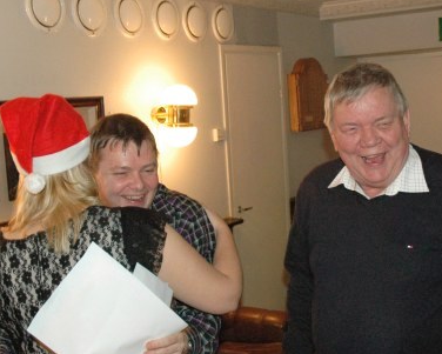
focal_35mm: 54
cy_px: 178
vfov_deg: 28.1
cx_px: 221
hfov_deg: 34.7
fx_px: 707
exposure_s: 1/60
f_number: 5
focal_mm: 24
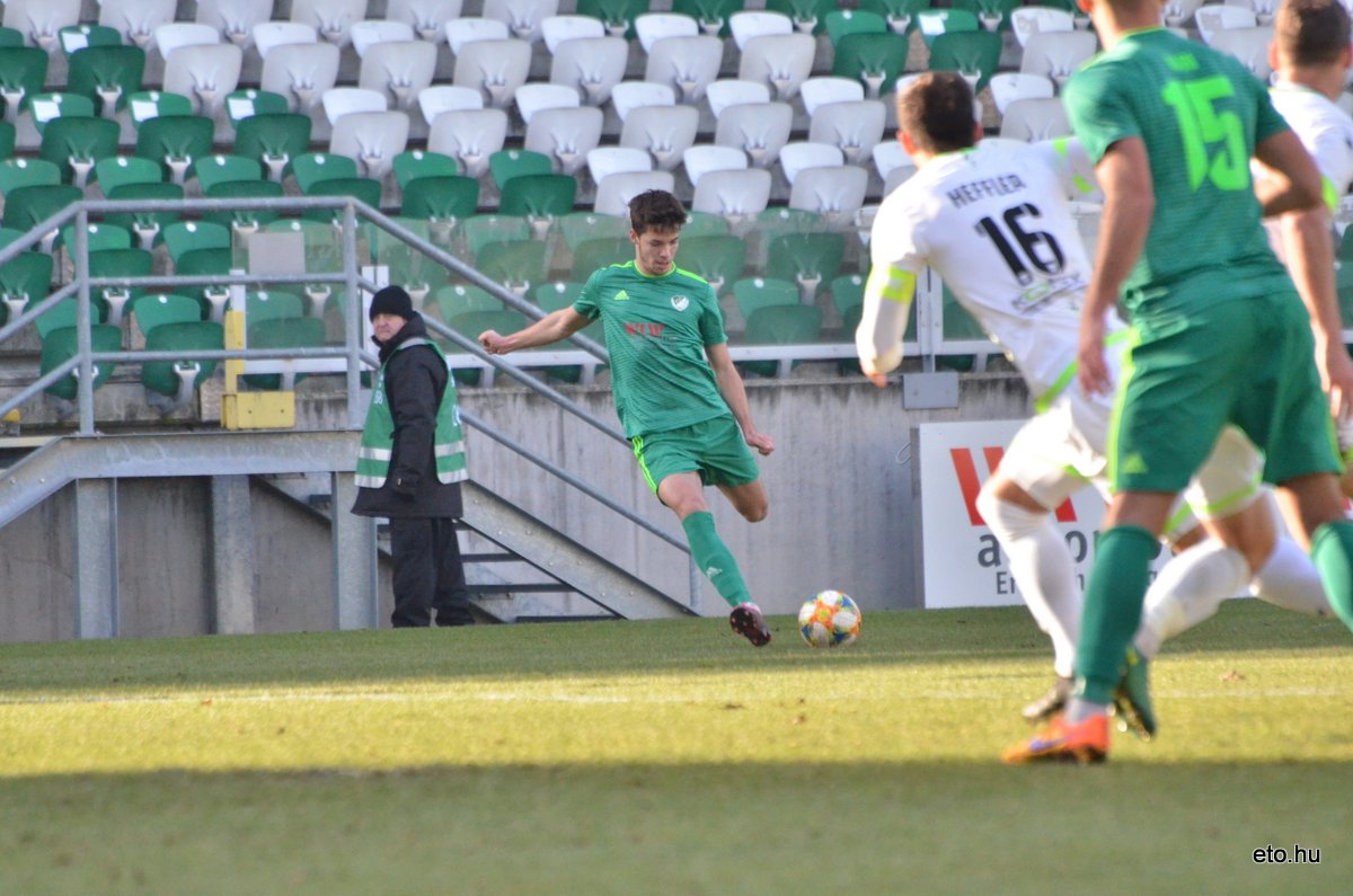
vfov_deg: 3.0
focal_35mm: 450
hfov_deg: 4.6
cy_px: 448
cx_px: 676
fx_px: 16879
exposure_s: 1/2500
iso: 3200
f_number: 6.3
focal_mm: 300
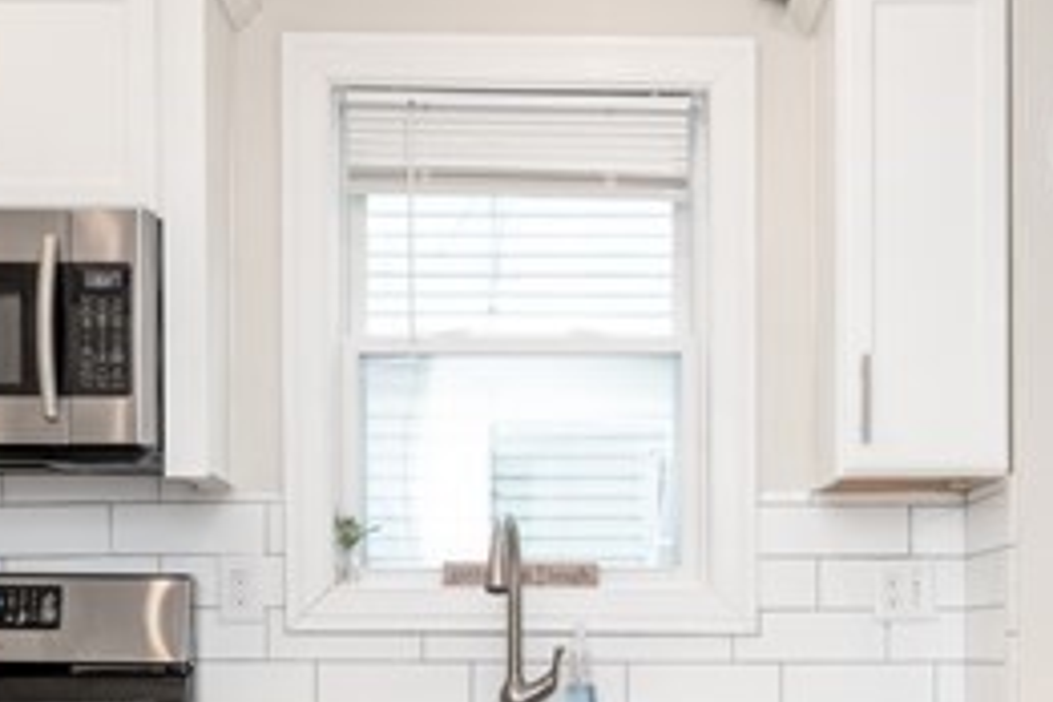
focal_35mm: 55
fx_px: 1609
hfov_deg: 36.2
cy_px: 635
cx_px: 520
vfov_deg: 23.9
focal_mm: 14
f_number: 10
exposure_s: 1/40
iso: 640
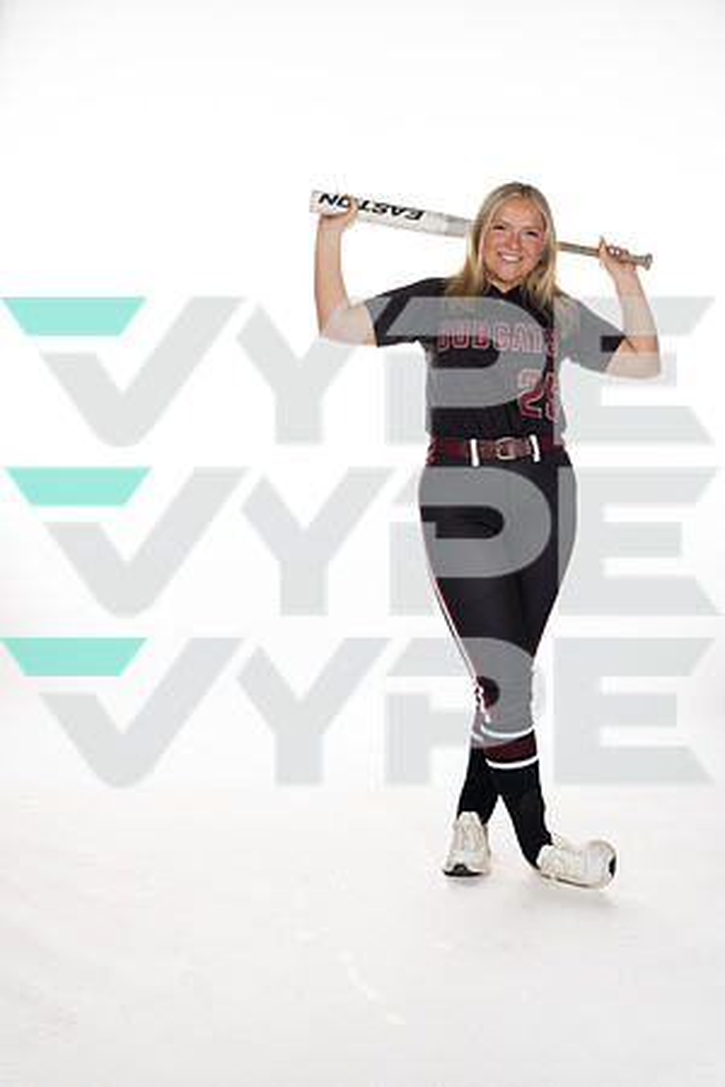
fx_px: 1480
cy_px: 544
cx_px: 362
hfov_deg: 27.5
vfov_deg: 40.3
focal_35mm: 49
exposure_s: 1/250
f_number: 6.3
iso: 400
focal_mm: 49
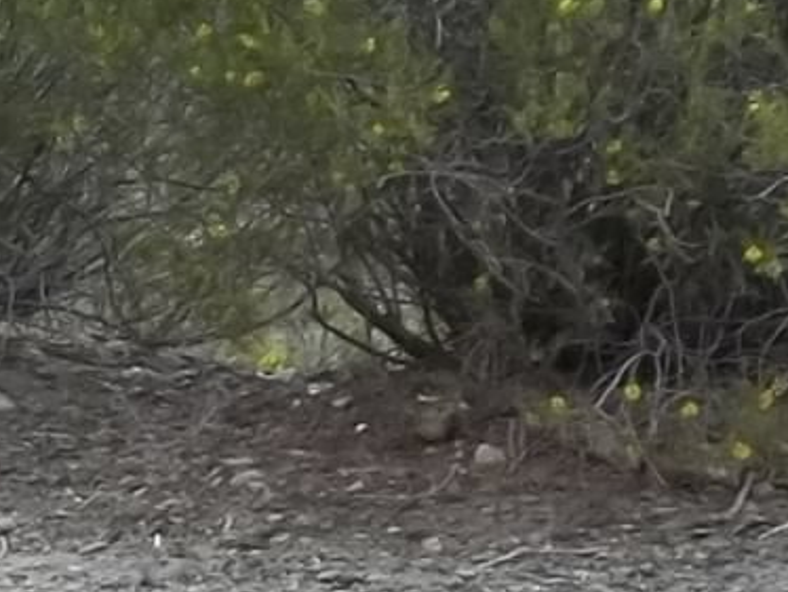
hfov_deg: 7.6
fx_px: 5786
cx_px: -641
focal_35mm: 254
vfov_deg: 5.6
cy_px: 1485
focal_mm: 5.9
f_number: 3.3
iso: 64
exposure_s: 1/200
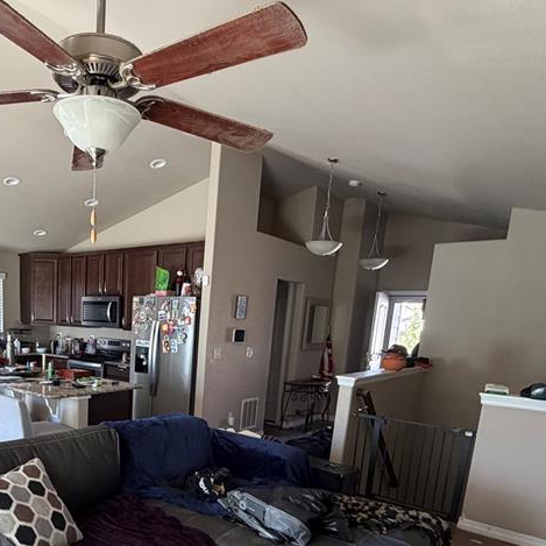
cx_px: 134
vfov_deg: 56.2
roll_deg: -2.0
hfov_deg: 56.1
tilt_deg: -11.2
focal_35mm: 27
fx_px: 482
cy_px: 409
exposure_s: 1/77
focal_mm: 2.22
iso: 320
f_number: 2.2
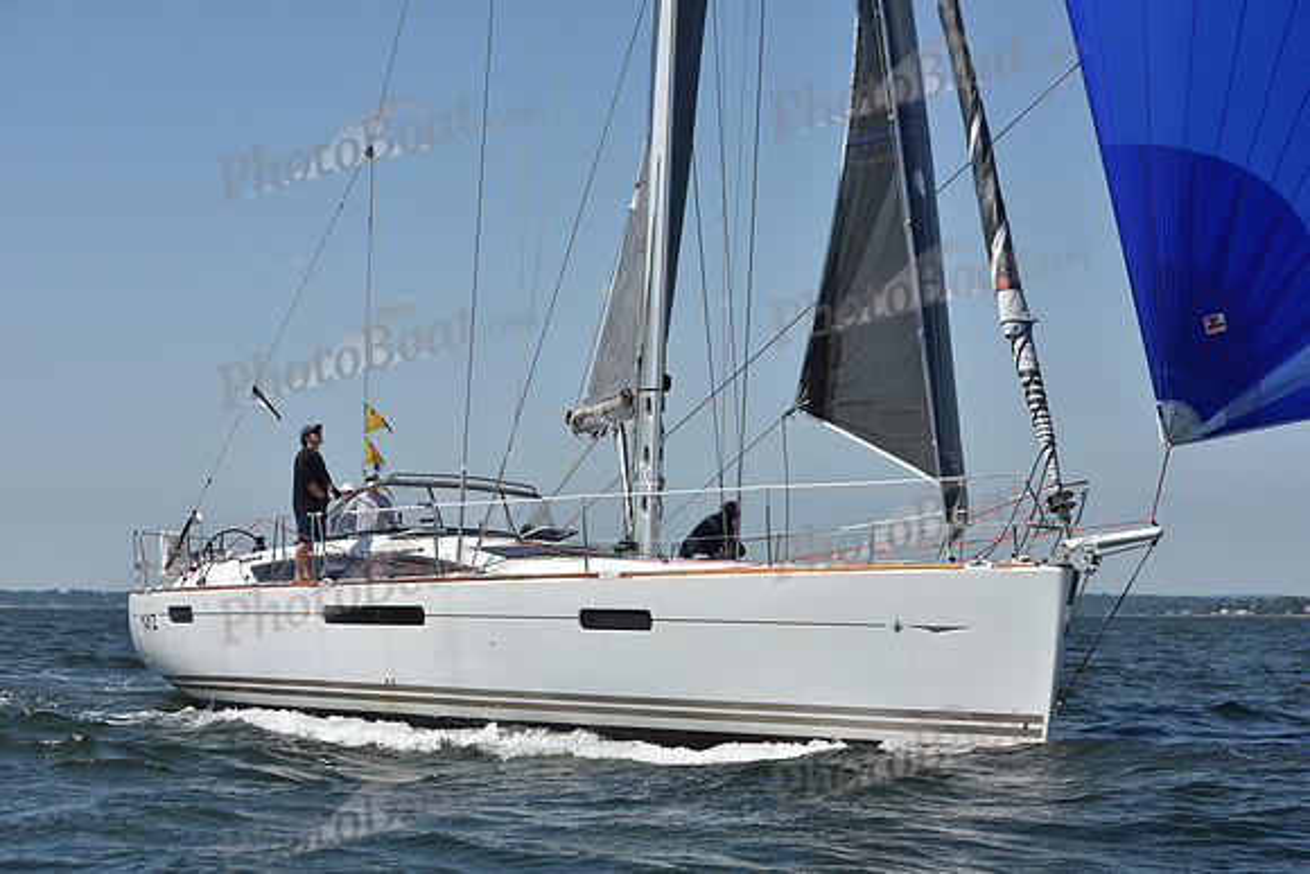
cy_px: 437
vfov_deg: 18.2
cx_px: 655
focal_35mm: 75
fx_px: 2730
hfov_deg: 27.0
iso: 250
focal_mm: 75
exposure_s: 1/1250
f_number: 9
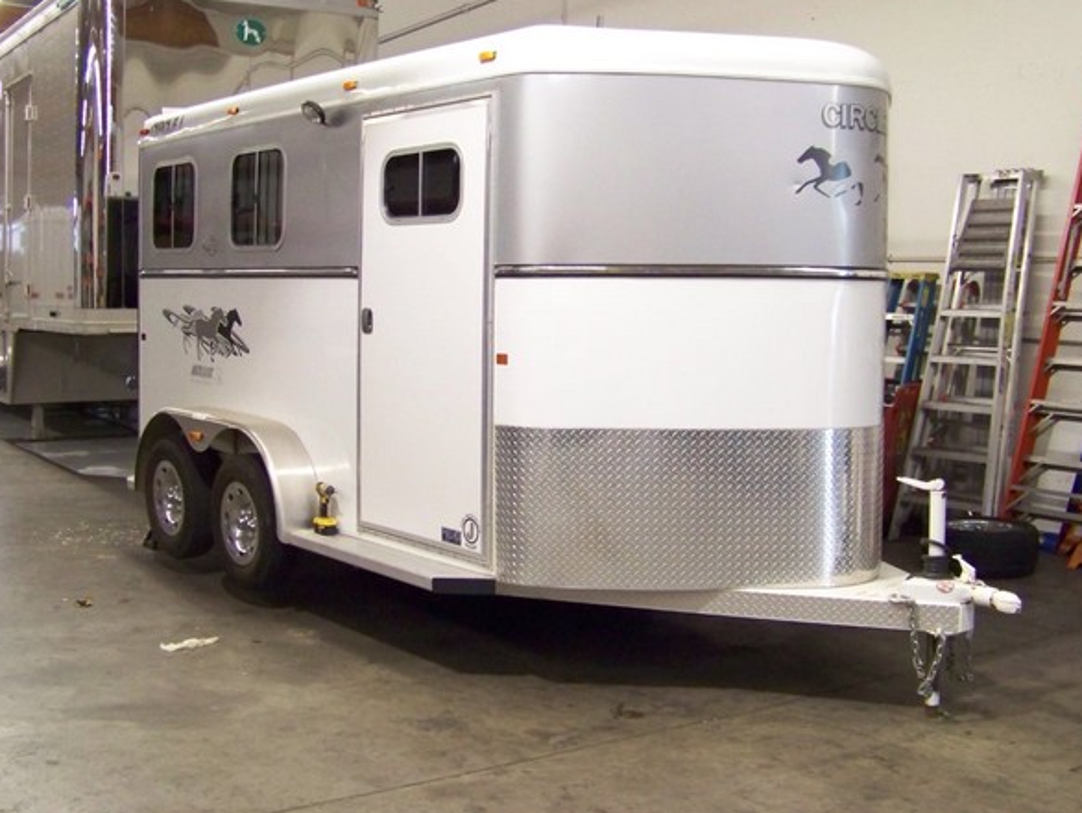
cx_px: 559
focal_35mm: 43
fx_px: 1345
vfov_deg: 33.6
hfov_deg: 43.8
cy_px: 407
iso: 363
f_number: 2.8
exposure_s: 1/30
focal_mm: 5.85
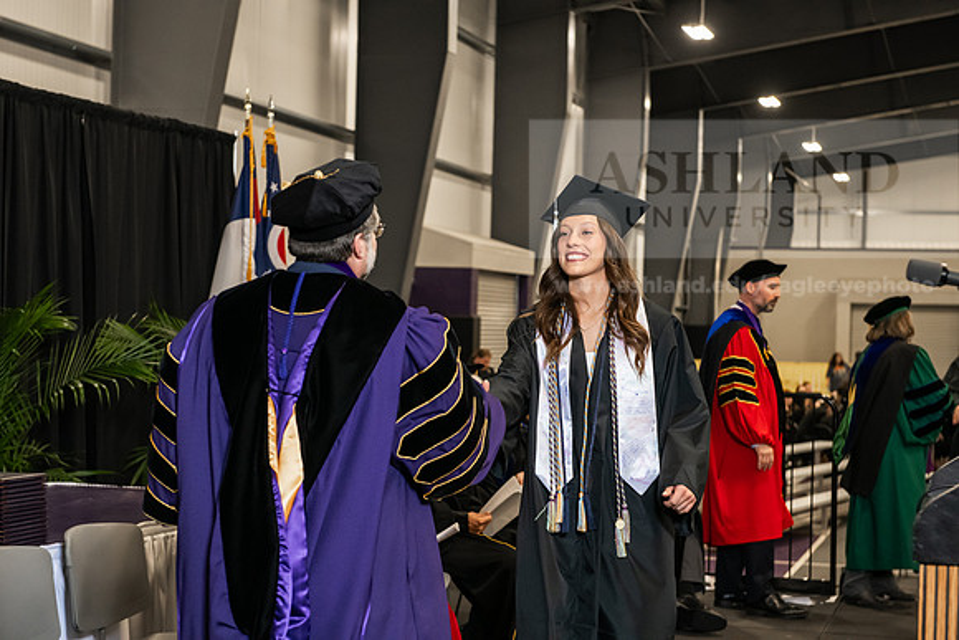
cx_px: 480
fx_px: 1865
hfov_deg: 28.8
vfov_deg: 19.5
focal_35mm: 70
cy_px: 320
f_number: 5
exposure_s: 1/200
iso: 2500
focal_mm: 70
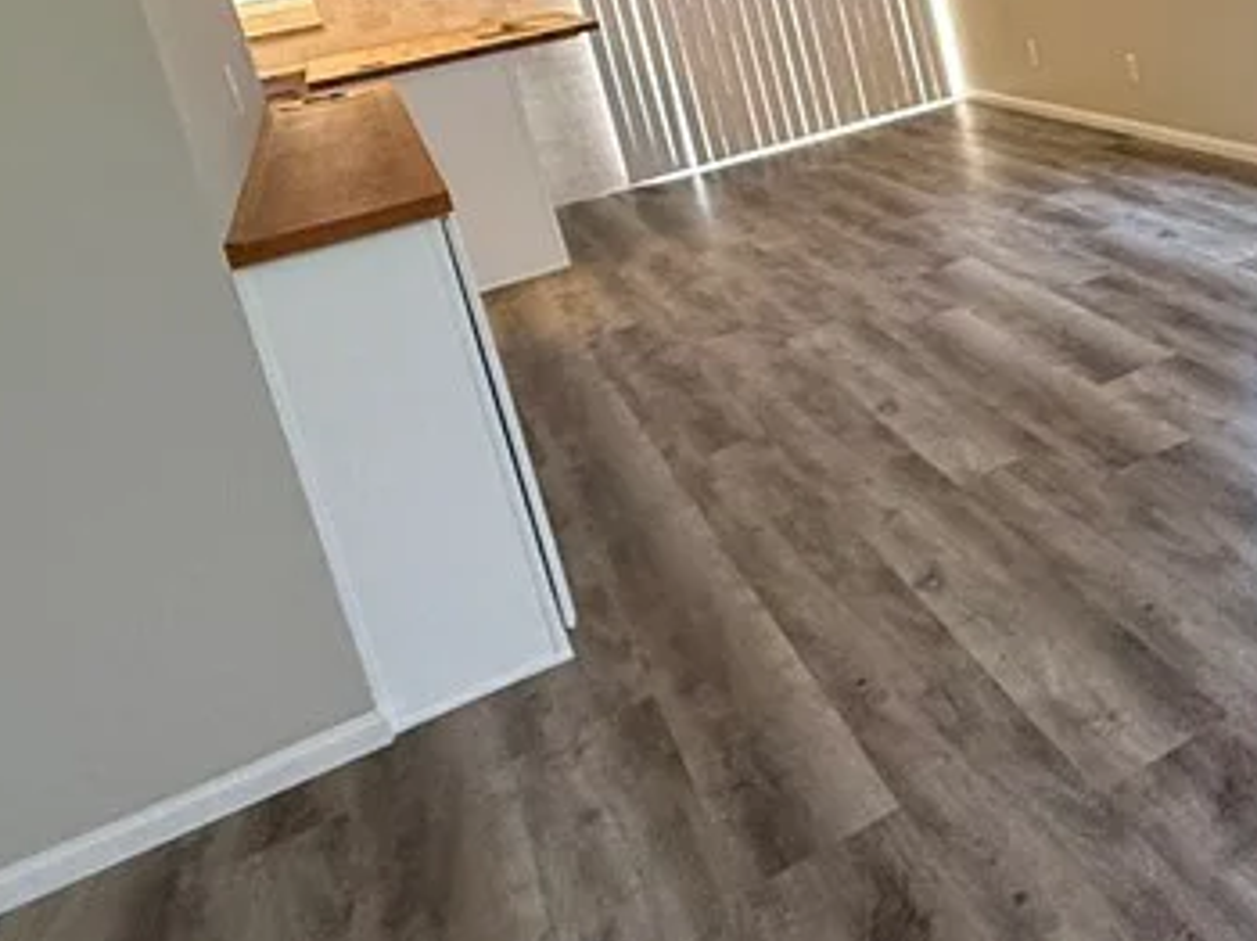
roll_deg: +9.6
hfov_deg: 37.3
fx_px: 1488
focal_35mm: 41
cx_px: 1426
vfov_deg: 32.8
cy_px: 47
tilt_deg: -10.5
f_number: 2.2
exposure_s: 1/60
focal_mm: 2.22
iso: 500
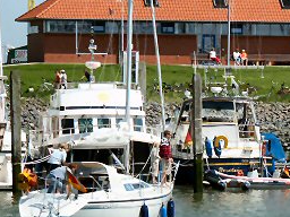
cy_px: 157
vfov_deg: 4.1
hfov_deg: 5.4
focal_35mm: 363
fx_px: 3041
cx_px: 298
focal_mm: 39.3
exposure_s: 1/180
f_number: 6.7
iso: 100
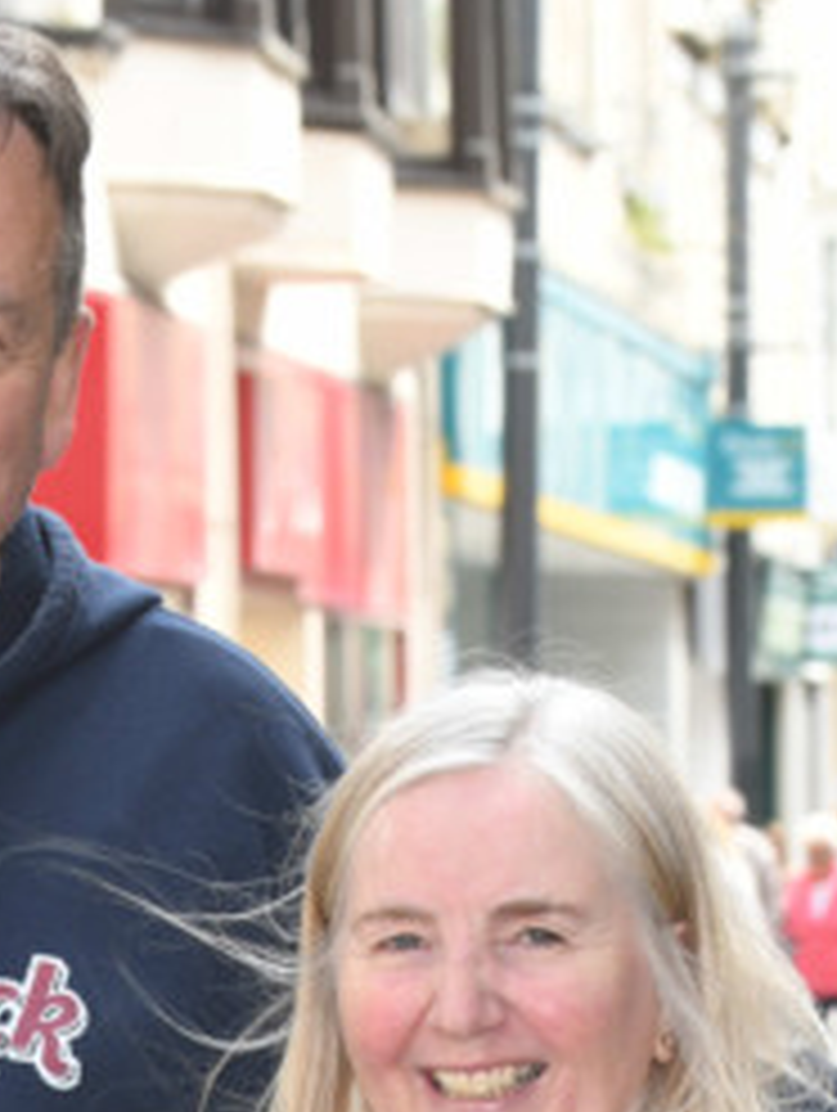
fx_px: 9615
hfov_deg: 5.0
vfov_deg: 6.6
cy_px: 801
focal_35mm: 299
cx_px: 58
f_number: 8
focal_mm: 90
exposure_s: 1/250
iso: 800
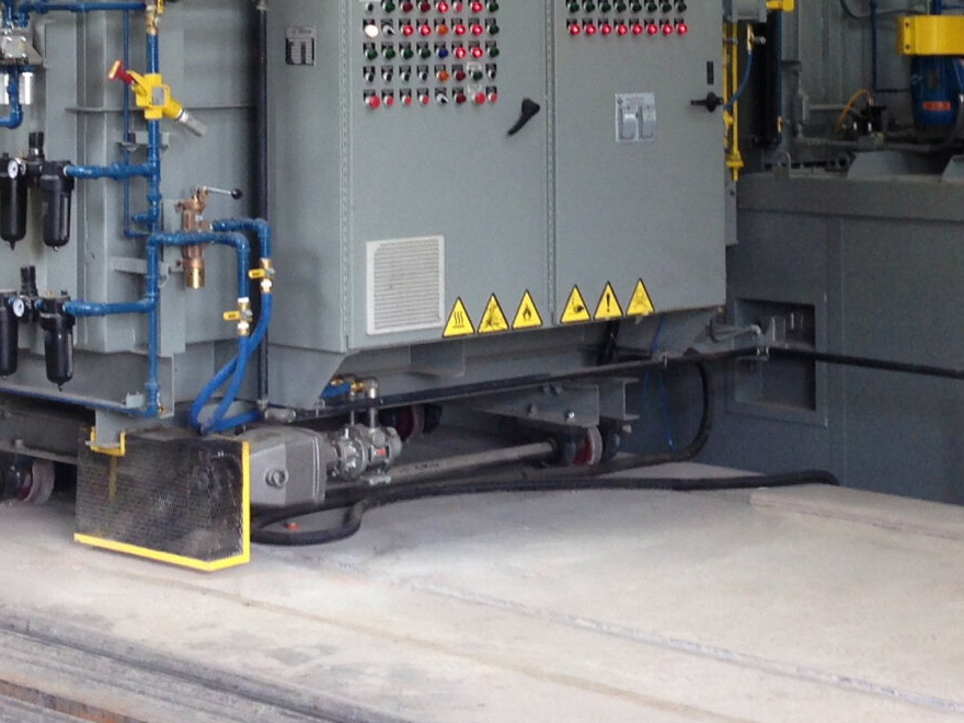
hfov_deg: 20.4
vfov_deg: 15.0
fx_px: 2673
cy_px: -58
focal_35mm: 96
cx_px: 583
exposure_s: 1/30
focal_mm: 4.12
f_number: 2.4
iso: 50
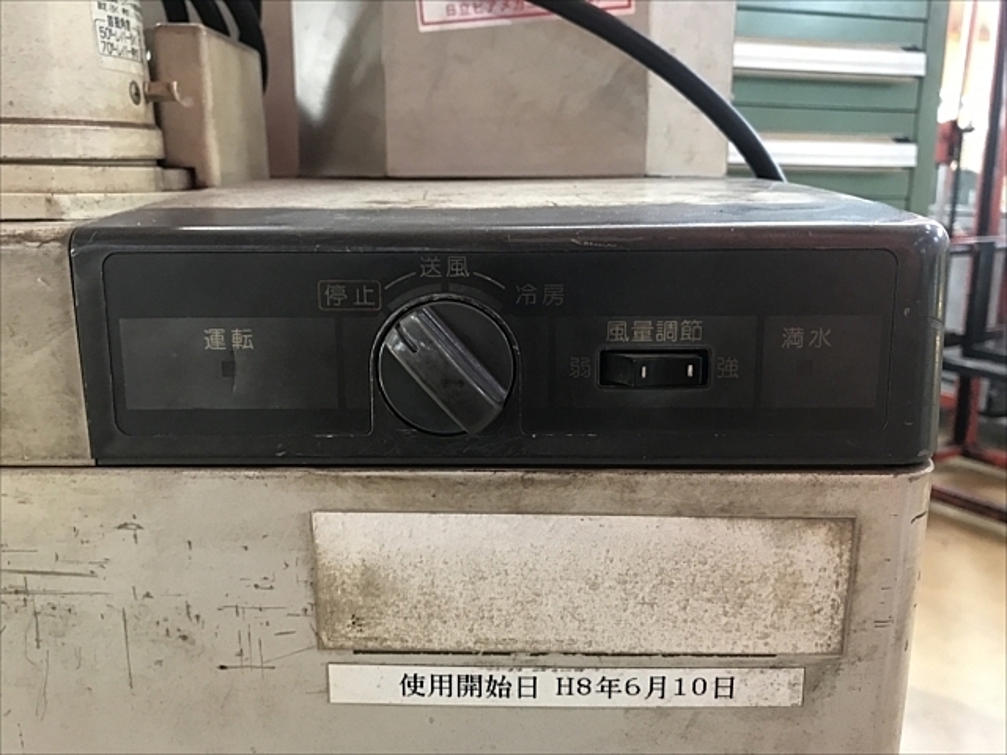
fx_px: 815
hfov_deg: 63.4
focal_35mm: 28
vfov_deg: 49.7
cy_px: 378
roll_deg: -0.3
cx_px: 504
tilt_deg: -12.3
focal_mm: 3.99
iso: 40
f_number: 1.8
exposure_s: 1/17
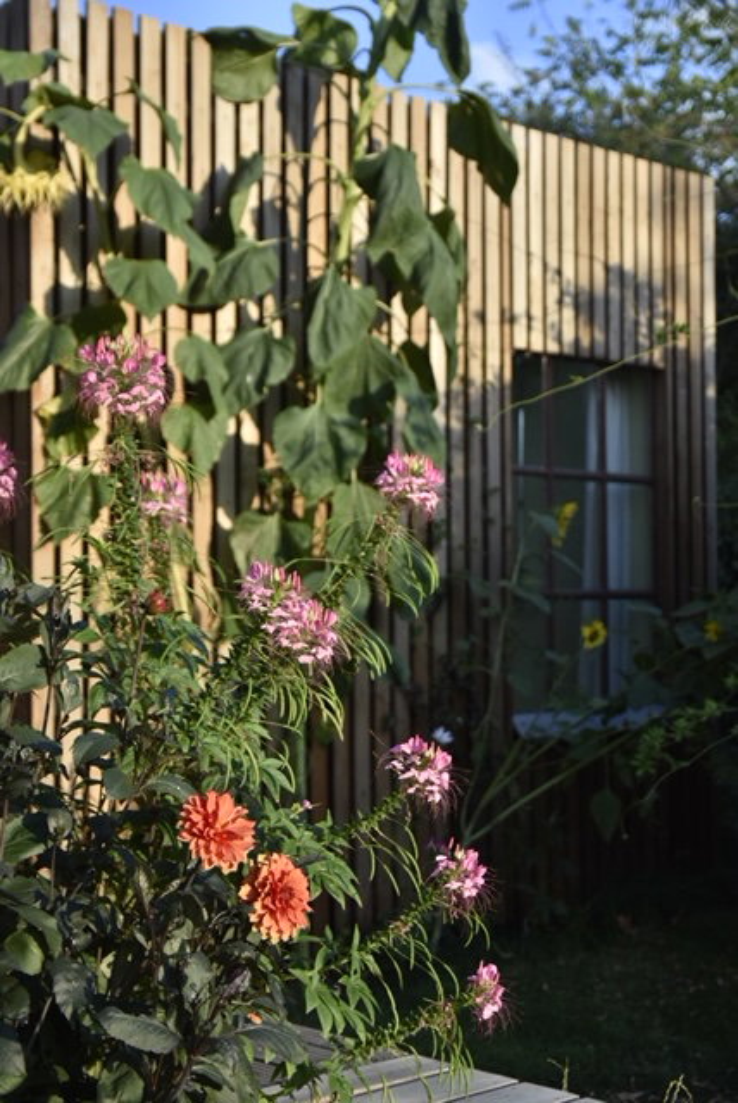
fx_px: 1749
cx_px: 369
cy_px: 552
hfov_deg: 23.8
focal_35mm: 57
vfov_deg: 35.0
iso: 200
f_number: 2.8
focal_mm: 38
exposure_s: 1/1600
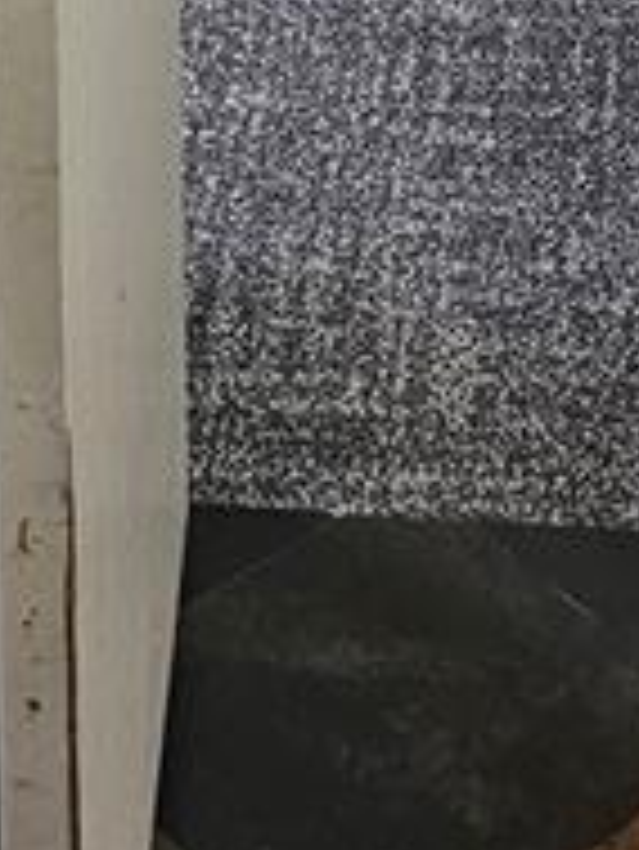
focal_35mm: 146
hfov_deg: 10.2
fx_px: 3589
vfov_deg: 10.8
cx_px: 351
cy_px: -1390
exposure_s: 1/120
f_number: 1.7
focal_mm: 6.3
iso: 125
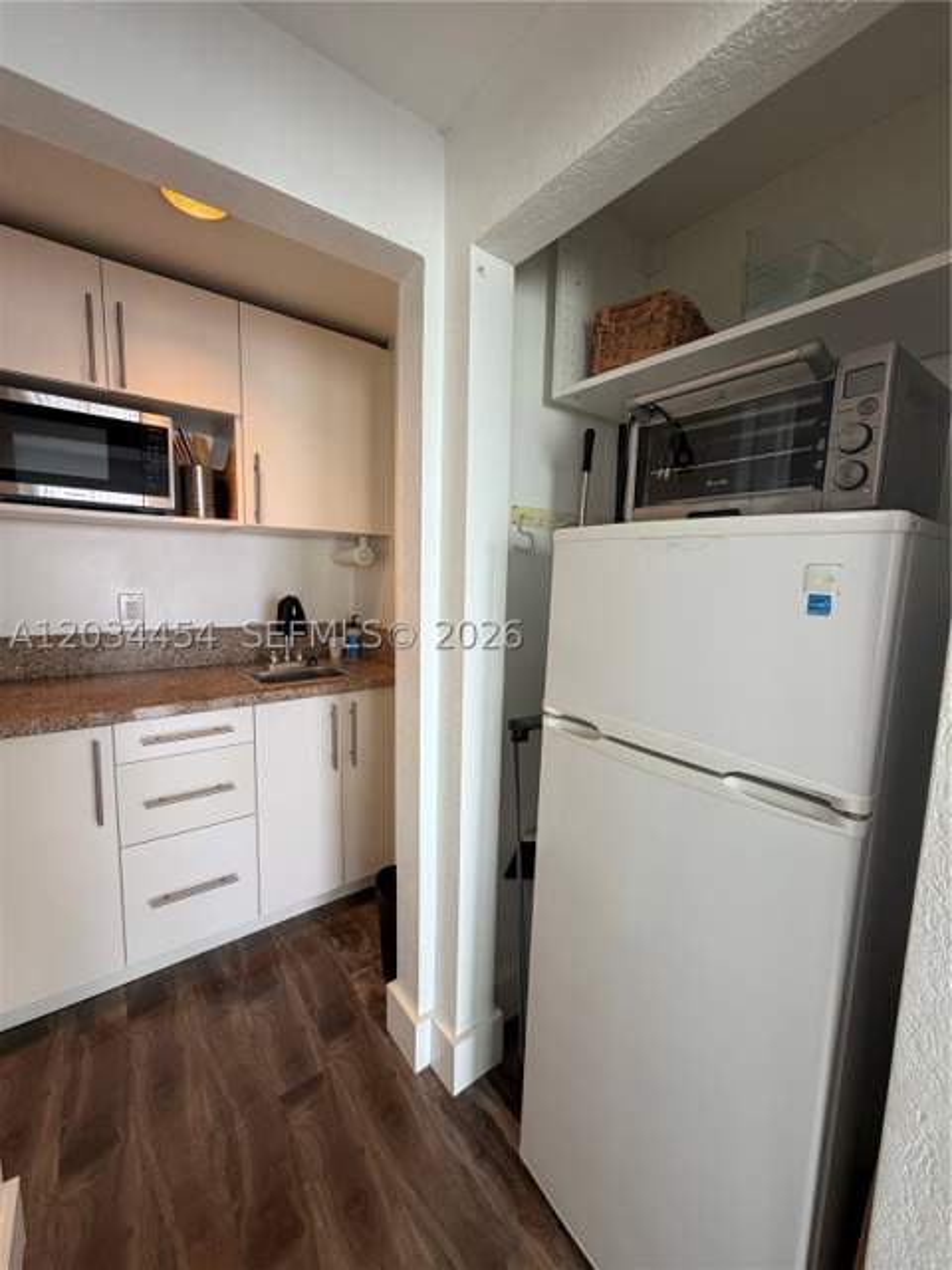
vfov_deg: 102.1
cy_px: 635
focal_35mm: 14
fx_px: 513
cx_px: 476
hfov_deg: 85.7
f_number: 2.2
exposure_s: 1/120
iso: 160
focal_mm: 2.22
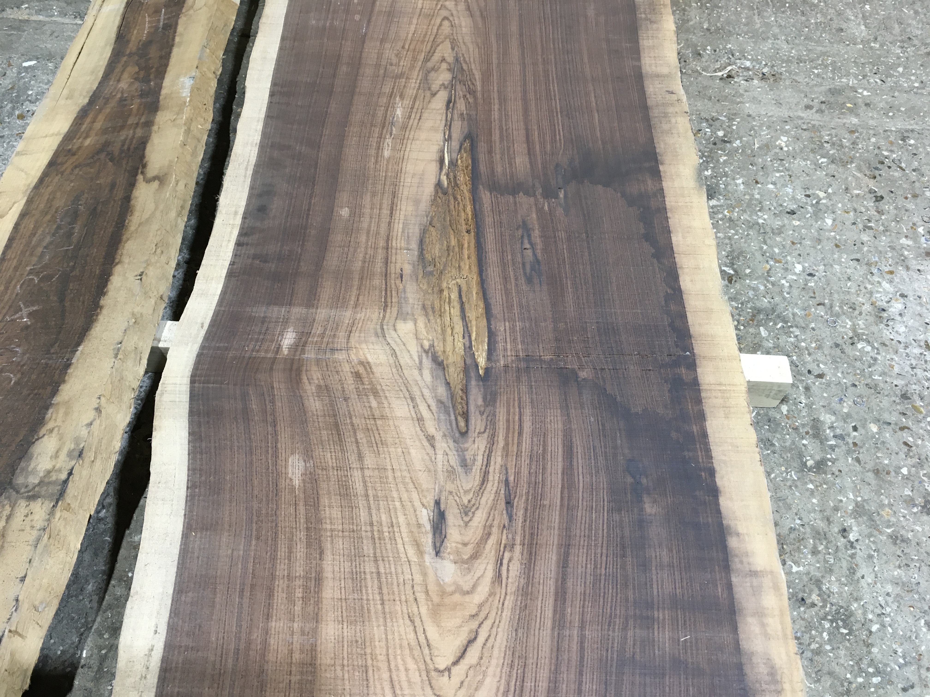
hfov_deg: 61.7
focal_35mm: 29
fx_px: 779
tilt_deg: -57.1
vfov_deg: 48.2
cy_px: 348
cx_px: 465
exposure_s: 1/33
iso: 80
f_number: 2.2
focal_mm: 4.15
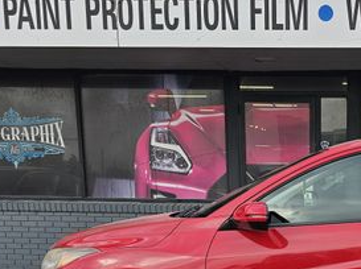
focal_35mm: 54
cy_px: 270
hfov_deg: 32.7
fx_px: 562
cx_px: 361
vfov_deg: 25.6
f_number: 1.7
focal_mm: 6.3
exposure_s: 1/180
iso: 32
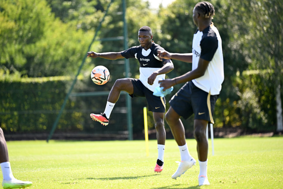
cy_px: 94
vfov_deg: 7.2
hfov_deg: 10.8
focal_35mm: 190
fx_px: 1494
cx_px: 142
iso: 400
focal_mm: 190
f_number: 2.8
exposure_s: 1/1600
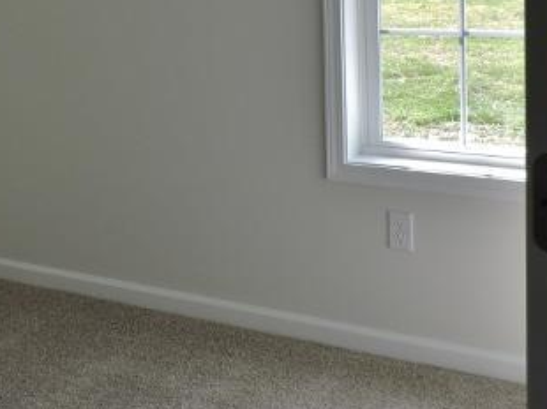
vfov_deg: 22.8
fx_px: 979
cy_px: 16
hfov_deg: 30.3
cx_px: 94
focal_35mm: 62
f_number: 3
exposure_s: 1/160
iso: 100
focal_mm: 4.3
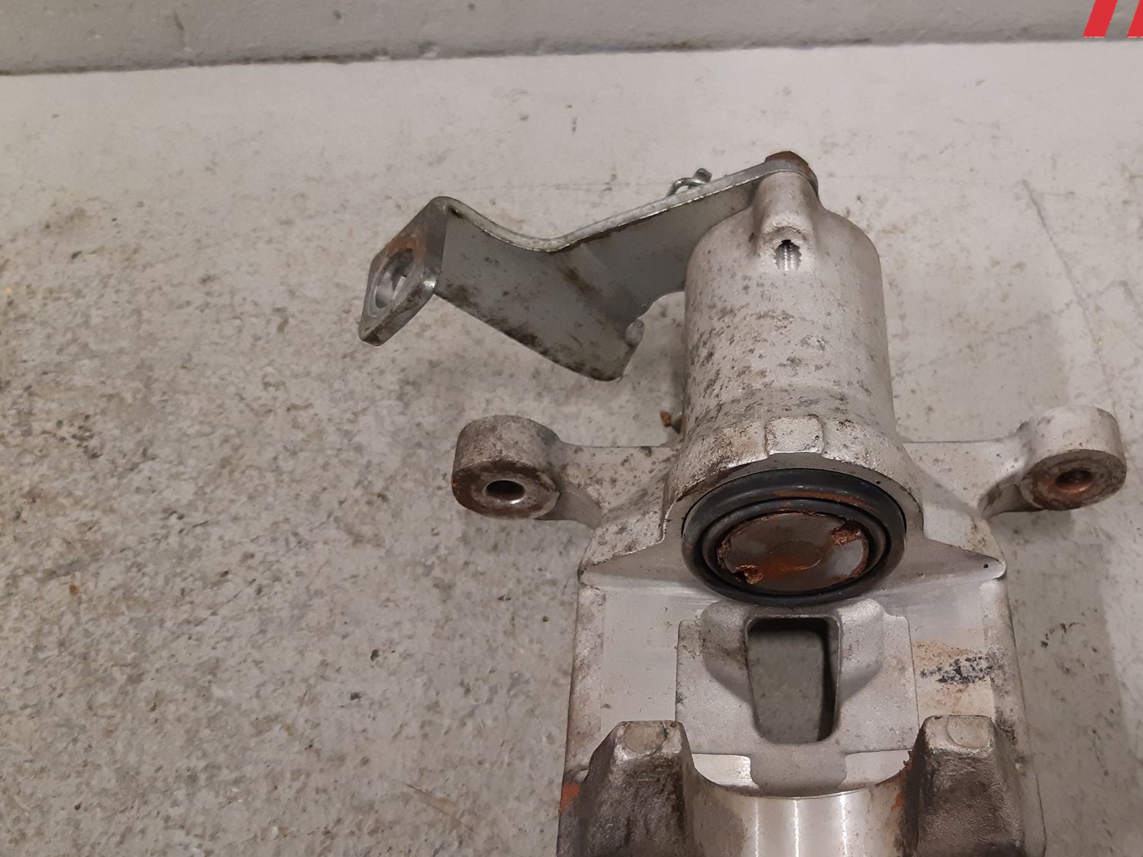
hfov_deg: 50.4
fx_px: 1189
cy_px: 500
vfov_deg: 39.5
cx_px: 766
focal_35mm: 36
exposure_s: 1/50
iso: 160
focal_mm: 3.93
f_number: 1.7
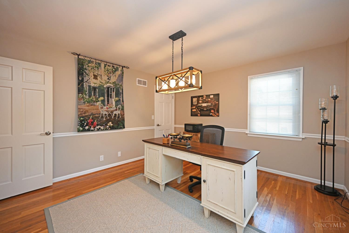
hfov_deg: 104.3
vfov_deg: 81.2
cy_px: 116
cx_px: 174
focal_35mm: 14
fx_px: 136
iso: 360
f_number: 4
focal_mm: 14
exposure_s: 1/60
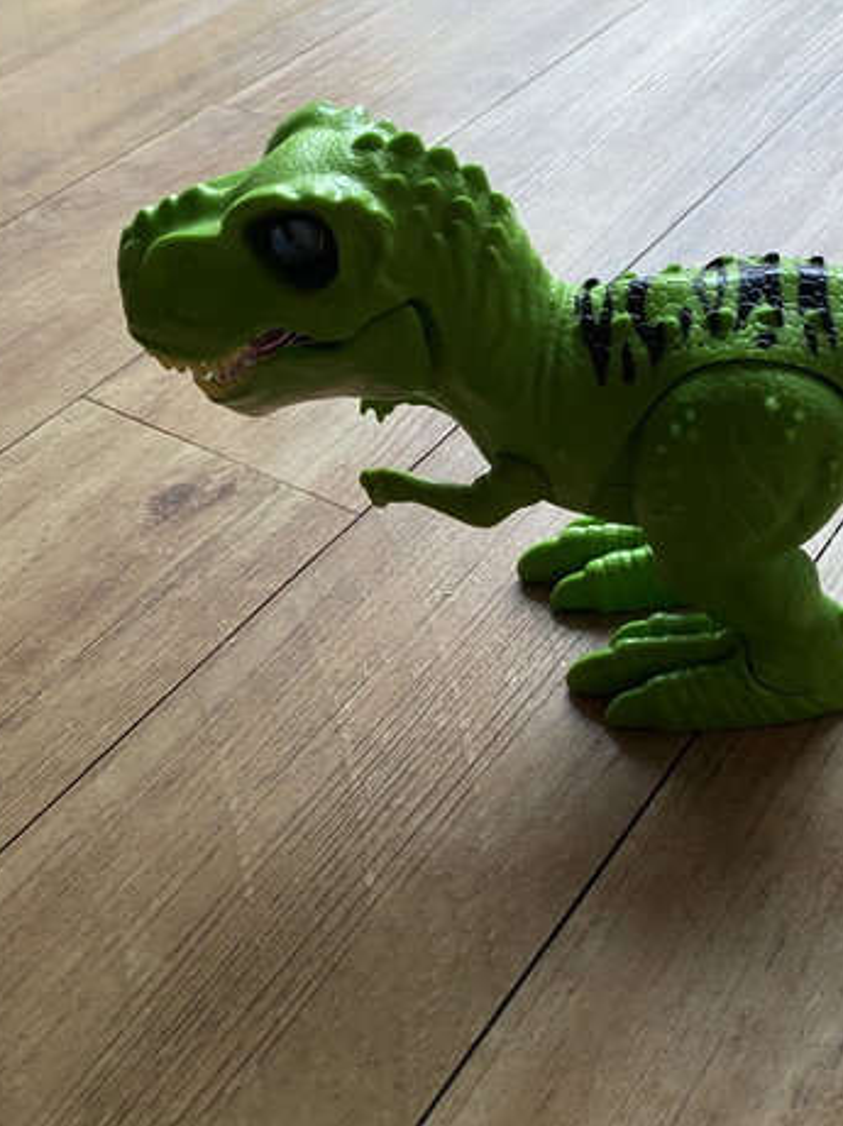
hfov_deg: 38.5
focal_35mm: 35
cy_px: 563
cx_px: 721
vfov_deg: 52.7
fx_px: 1138
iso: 400
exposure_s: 1/60
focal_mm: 4.25
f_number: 1.8
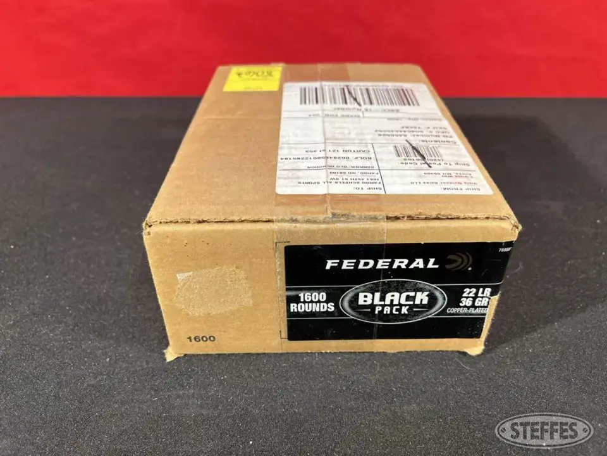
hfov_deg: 67.3
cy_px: 228
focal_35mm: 26
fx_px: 456
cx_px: 304
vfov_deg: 53.1
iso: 50
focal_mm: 5.7
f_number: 1.5
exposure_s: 1/120
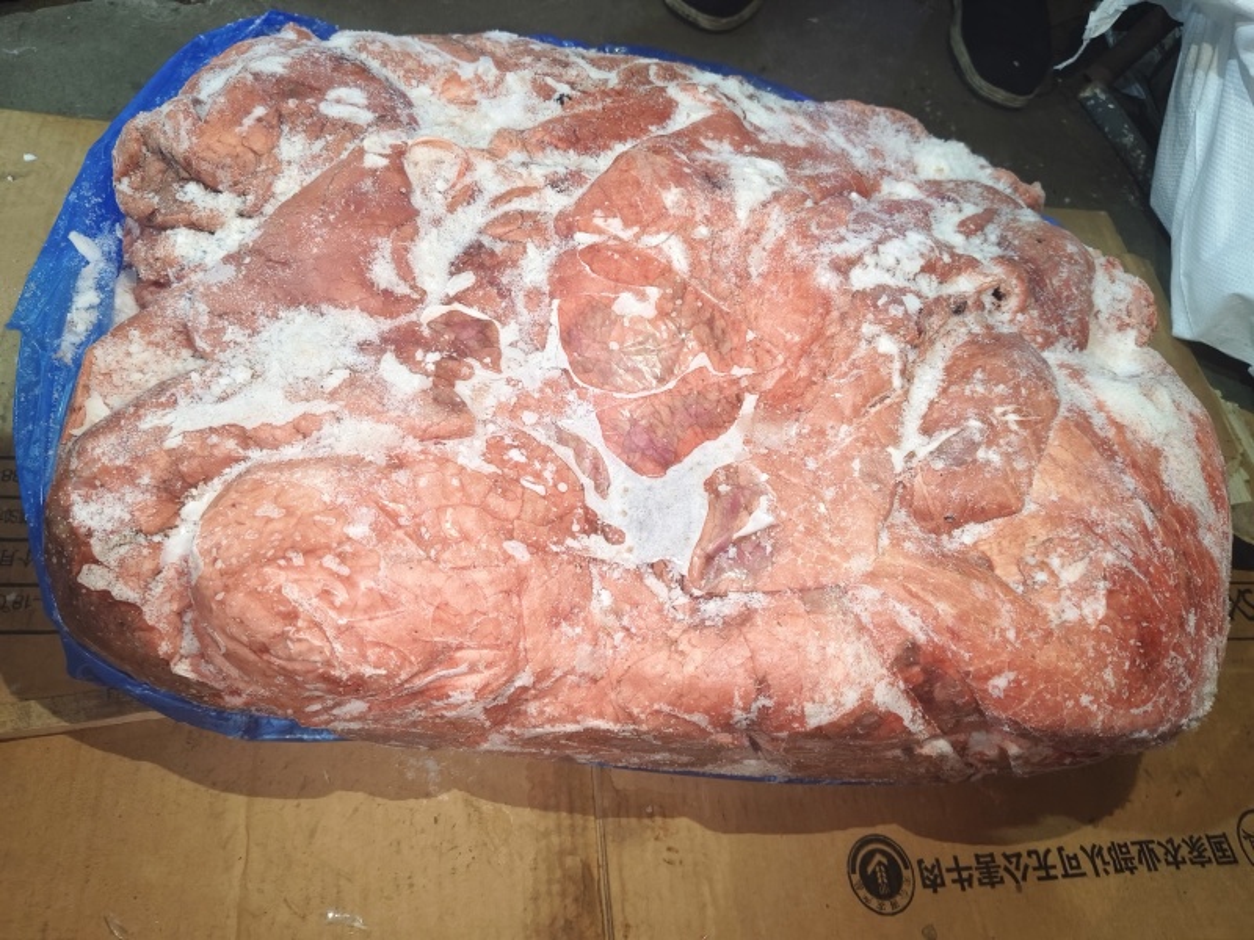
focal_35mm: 23
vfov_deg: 58.9
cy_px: 470
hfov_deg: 73.9
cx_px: 627
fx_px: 833
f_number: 1.88
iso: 1782
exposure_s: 1/33.3
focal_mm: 5.6
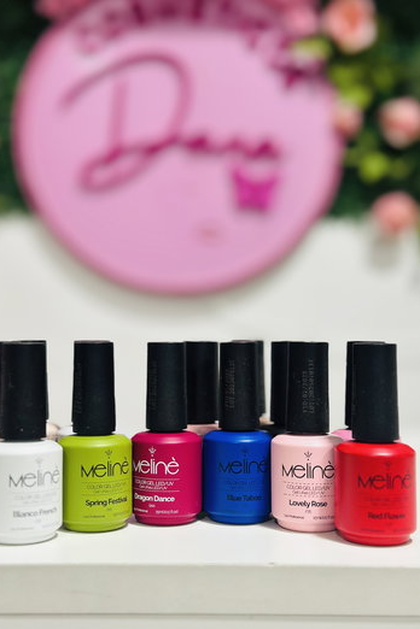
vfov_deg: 38.9
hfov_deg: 26.5
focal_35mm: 51
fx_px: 892
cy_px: 311
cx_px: 187
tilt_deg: +0.4
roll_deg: -0.6
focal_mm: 6.86
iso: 200
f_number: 1.78
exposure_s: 1/50
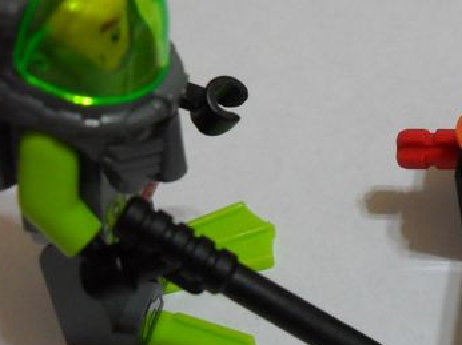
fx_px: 1080
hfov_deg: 22.9
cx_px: 494
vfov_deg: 18.2
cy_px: 133
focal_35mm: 81
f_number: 2.8
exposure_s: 1/20
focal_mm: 6.2
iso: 200
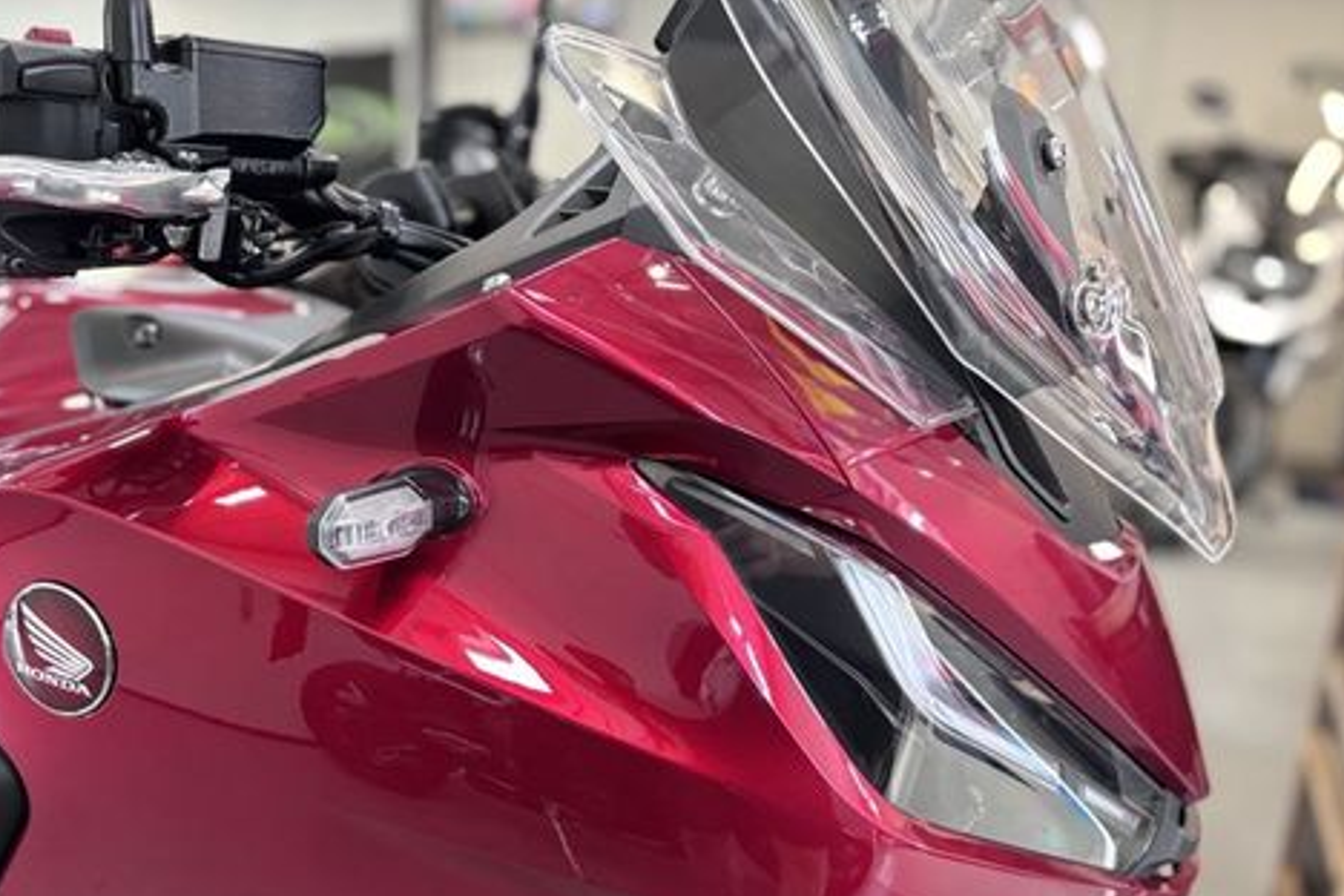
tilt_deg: -19.7
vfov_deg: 35.1
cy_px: 681
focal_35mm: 37
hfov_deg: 50.9
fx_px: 1381
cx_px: 445
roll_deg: +0.1
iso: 500
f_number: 1.6
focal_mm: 5.96
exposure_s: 1/33
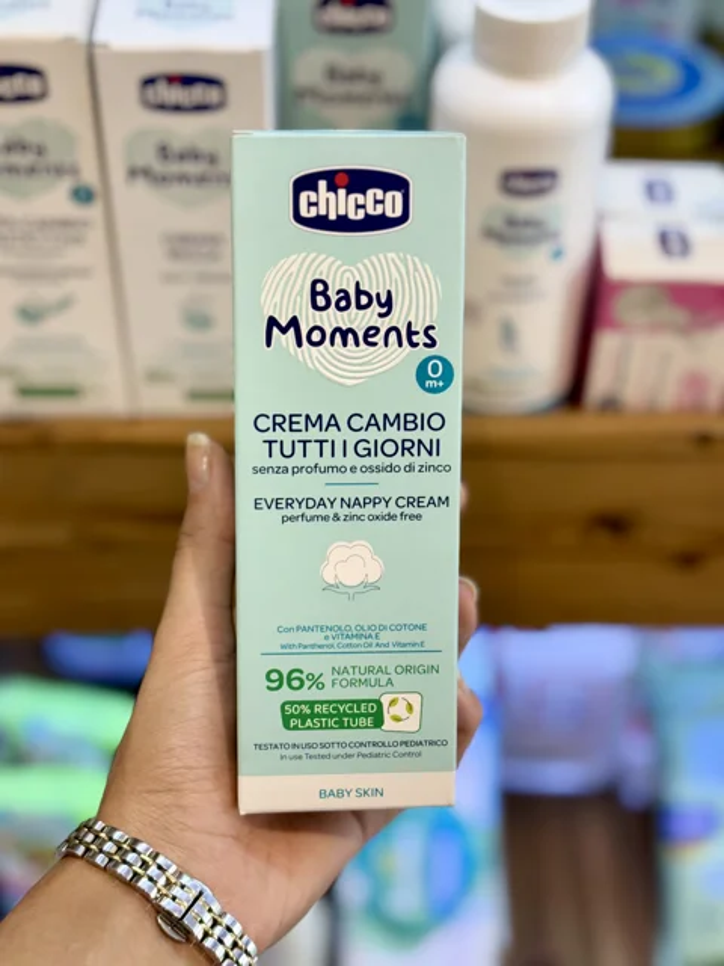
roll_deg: +0.1
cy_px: 483
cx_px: 362
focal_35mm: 52
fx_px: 1450
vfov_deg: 36.8
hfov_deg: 28.0
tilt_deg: -42.8
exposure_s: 1/100
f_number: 1.6
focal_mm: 5.96
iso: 64
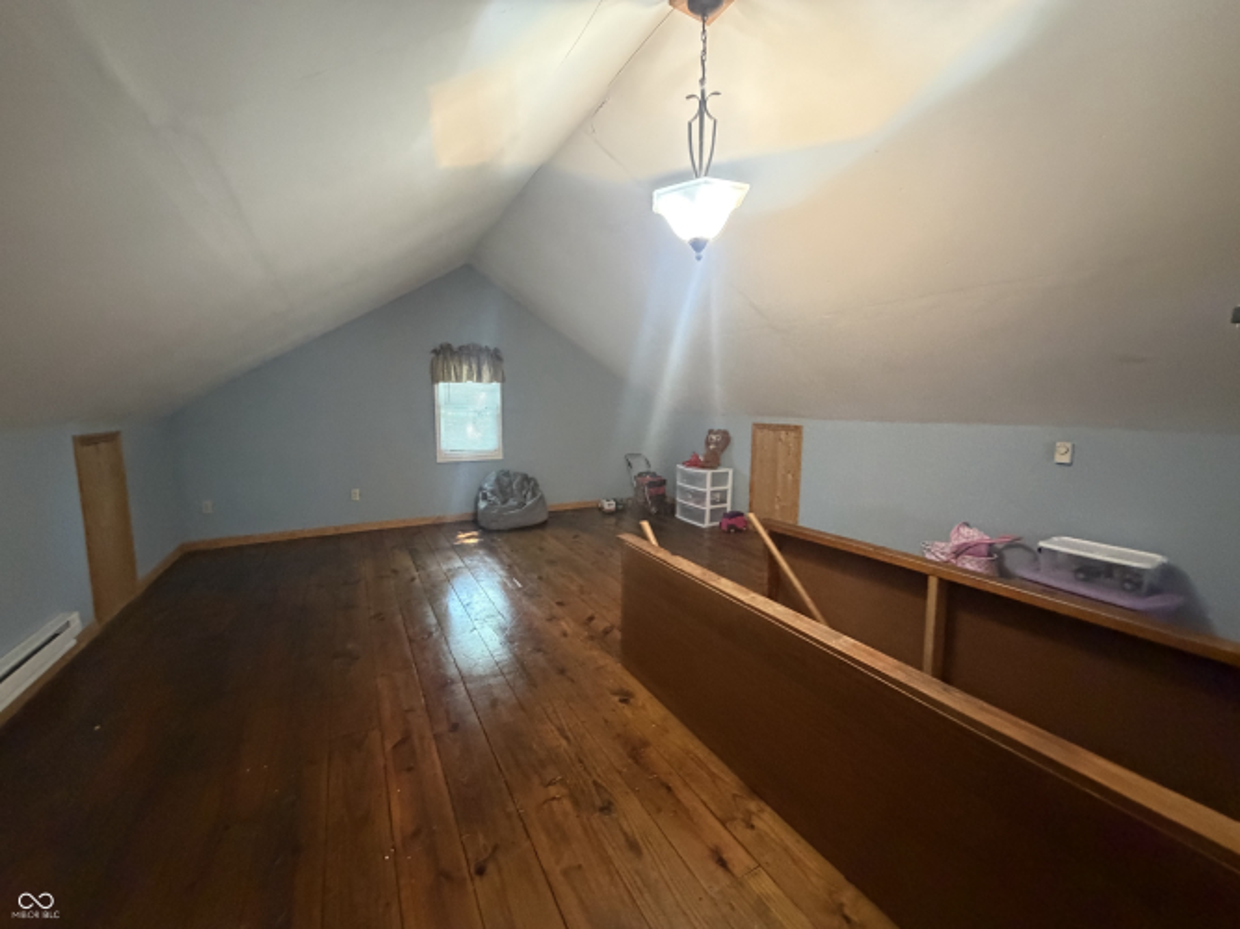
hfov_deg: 102.1
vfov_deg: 85.7
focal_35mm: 14
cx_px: 620
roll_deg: +0.2
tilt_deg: -6.9
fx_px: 501
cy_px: 464
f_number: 2.2
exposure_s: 1/60
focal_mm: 2.22
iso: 1000
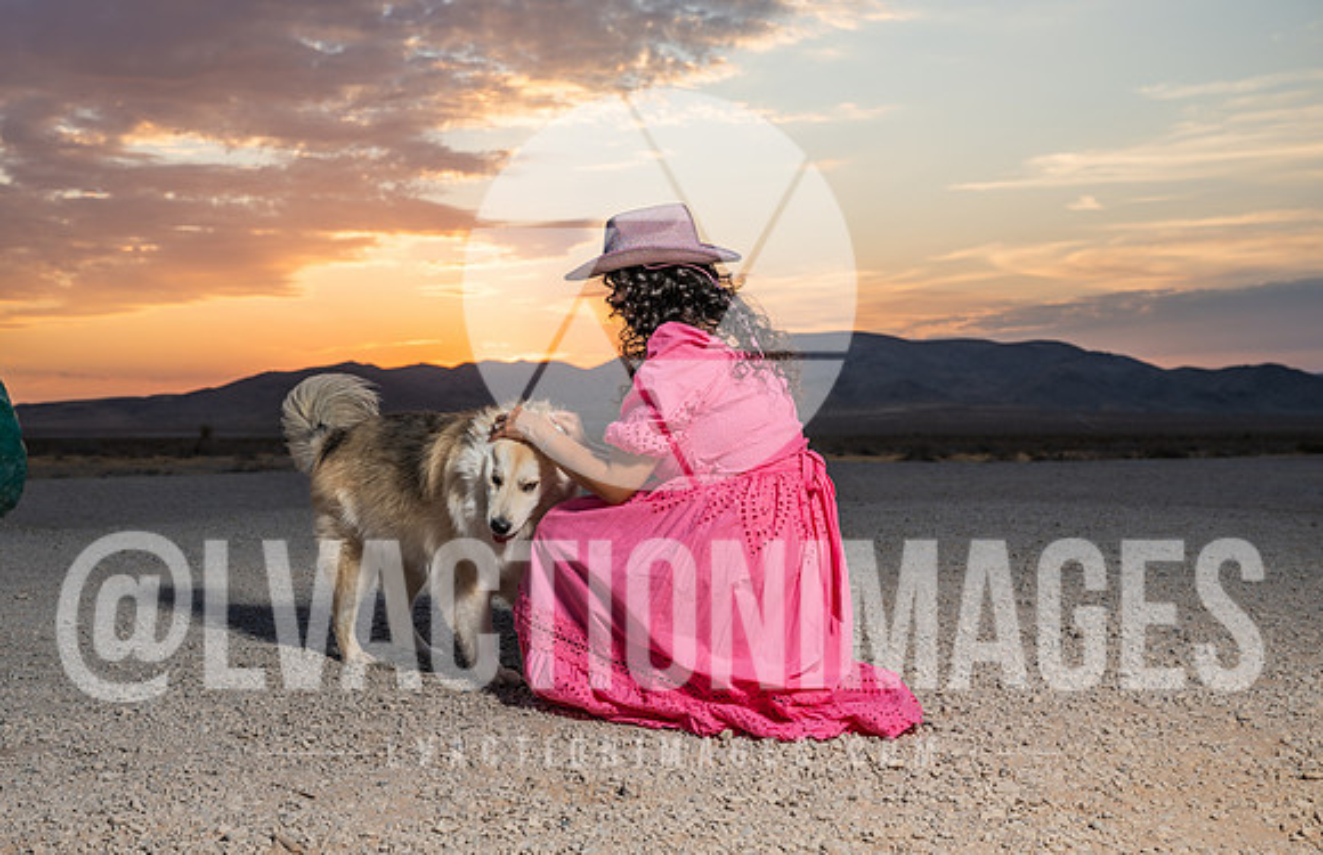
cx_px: 590
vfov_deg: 32.6
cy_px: 395
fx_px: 1464
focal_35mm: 40
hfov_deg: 48.5
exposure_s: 1/160
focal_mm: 34.5
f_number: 4.5
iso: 64
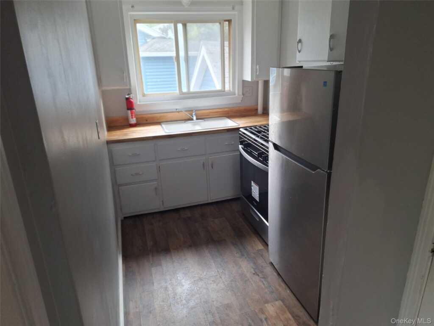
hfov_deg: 73.9
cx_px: 217
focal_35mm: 23
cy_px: 163
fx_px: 288
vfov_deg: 58.9
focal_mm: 5.54
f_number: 1.8
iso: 100
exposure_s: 1/40
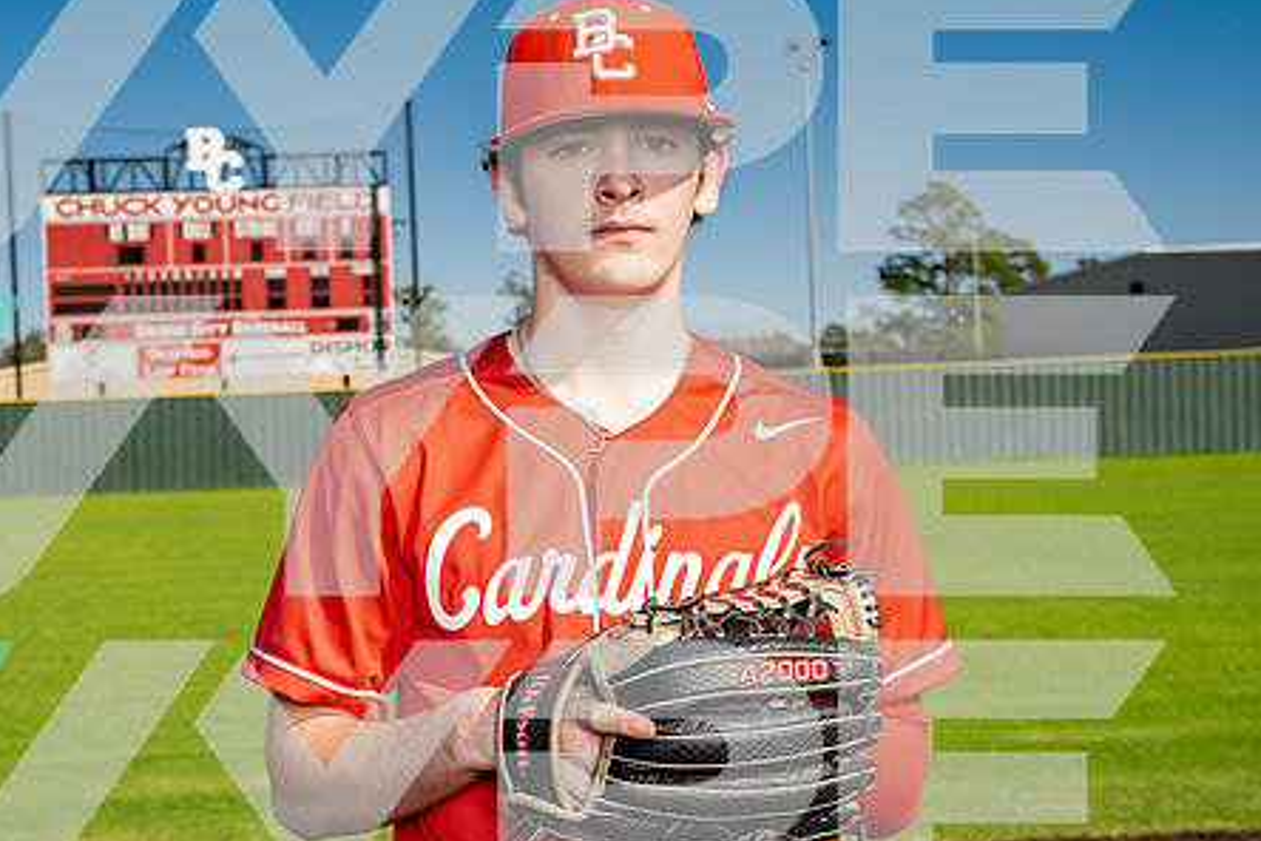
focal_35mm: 68
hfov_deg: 29.5
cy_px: 447
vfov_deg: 20.0
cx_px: 452
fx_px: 2382
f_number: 8
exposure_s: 1/250
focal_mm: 52
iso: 100
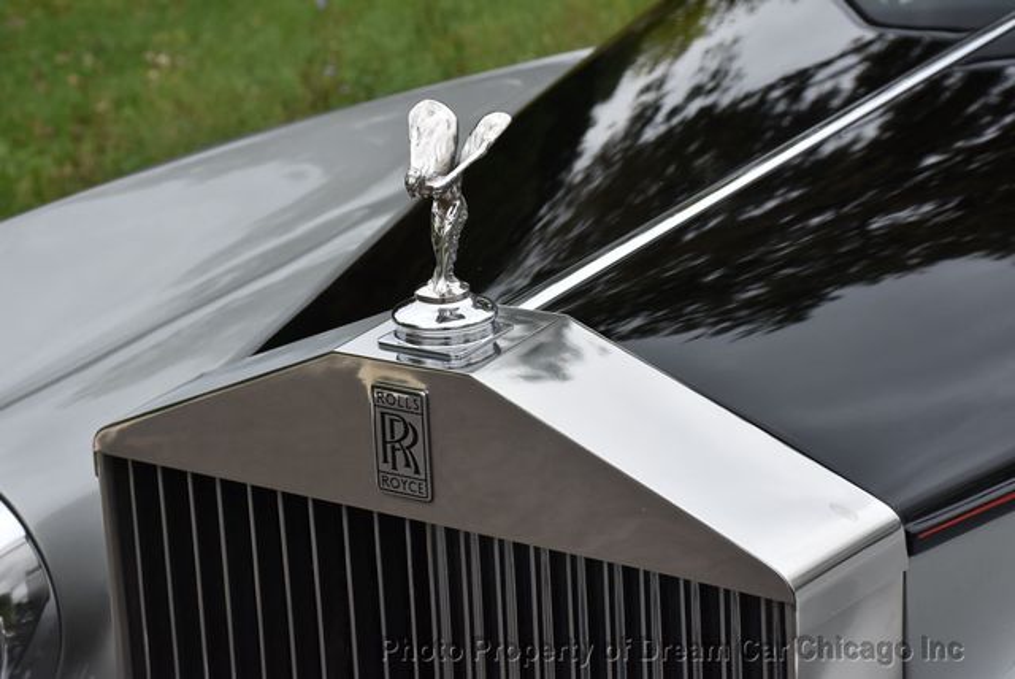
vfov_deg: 17.5
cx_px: 508
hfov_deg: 26.0
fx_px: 2201
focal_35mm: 78
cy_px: 340
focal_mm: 52
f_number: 8
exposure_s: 1/500
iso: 800
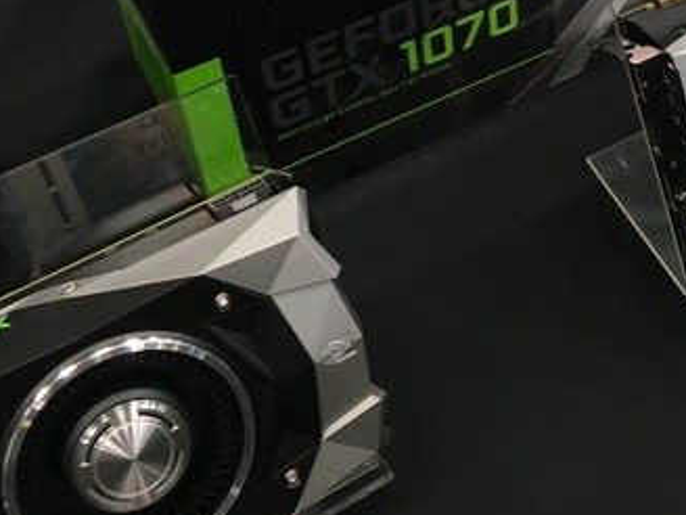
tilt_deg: -42.6
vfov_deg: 20.1
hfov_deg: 27.3
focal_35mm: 69
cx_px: 592
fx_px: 1367
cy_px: -81
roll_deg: -0.7
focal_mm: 4.15
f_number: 2.2
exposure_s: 1/30
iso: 80
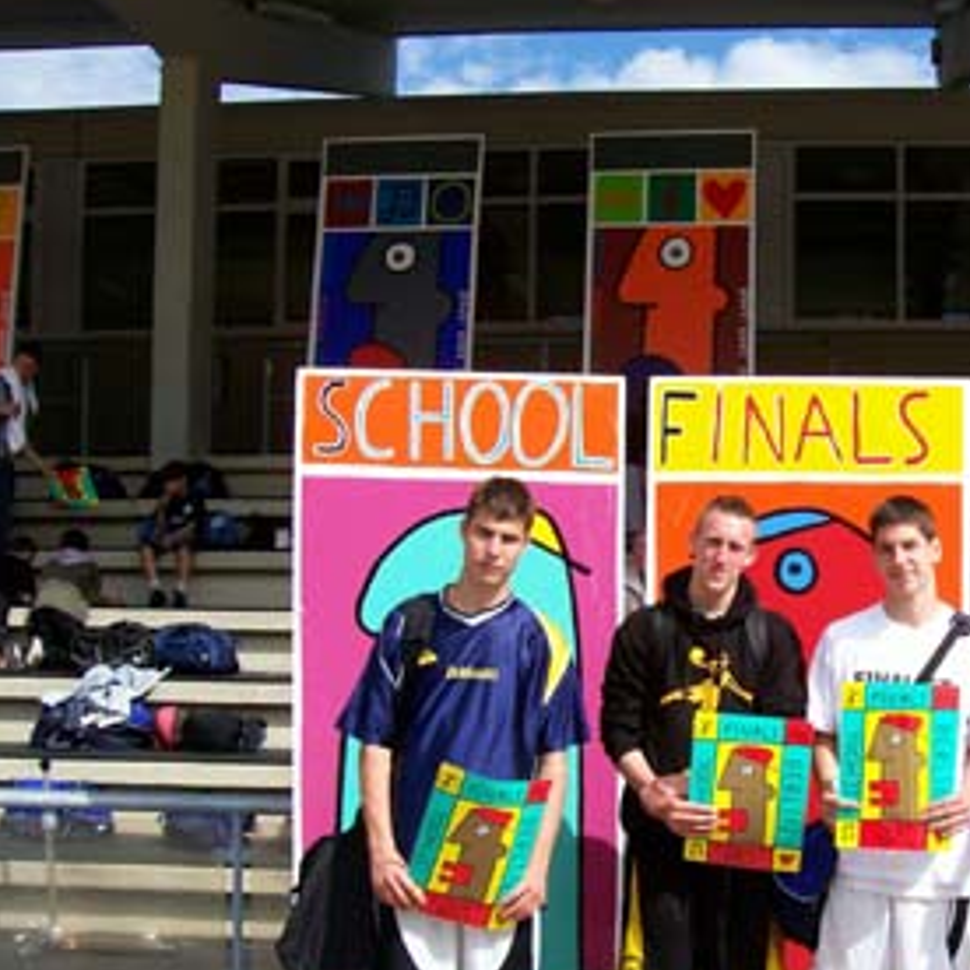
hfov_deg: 33.7
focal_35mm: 49
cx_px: 777
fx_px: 1553
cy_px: 587
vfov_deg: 34.6
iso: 80
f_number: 5.1
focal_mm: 5.6
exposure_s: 1/580
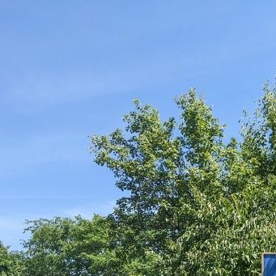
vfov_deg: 27.3
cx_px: 219
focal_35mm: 56
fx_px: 505
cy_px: 322
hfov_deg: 29.9
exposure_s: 1/1560
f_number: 1.73
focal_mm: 4.38
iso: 52
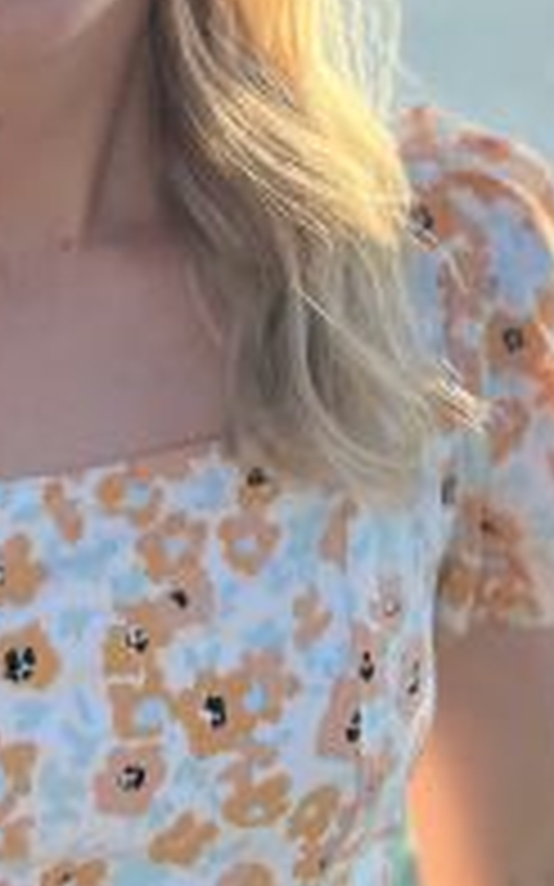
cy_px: -198
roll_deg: -1.6
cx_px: 9
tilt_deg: -1.3
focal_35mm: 84
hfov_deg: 15.3
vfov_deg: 22.6
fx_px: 2031
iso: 50
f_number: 1.5
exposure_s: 1/2915
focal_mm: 5.7
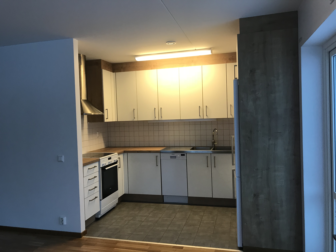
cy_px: 126
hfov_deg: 63.4
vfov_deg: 49.7
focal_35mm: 28
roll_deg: +1.6
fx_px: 272
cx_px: 168
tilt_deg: -2.3
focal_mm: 3.99
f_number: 1.8
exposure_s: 1/20
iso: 40
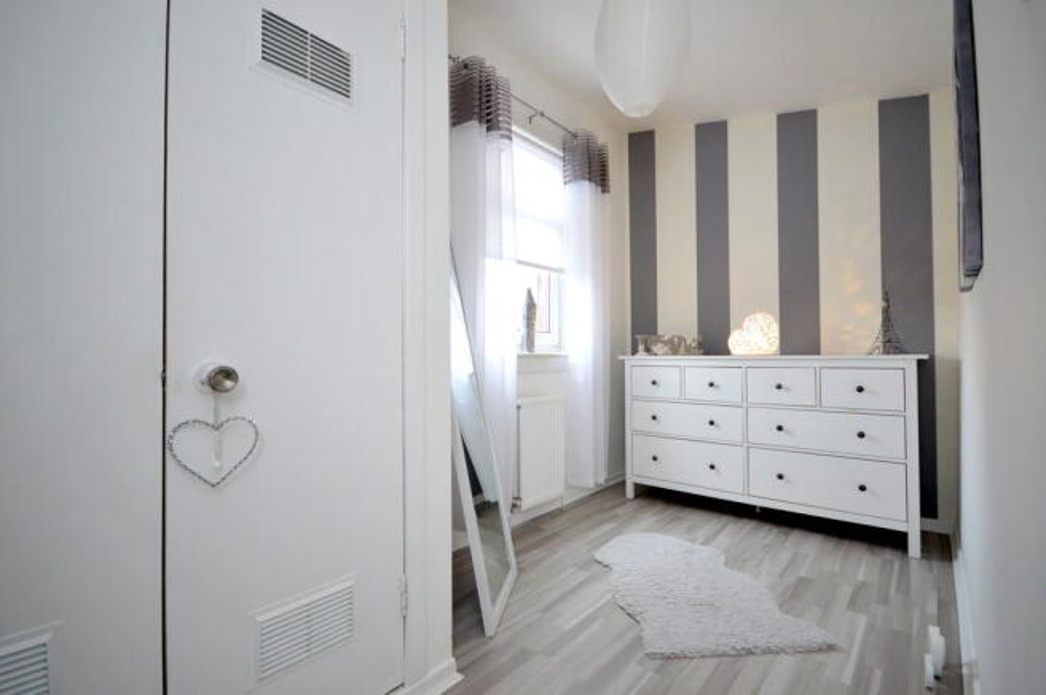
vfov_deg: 77.2
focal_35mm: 15
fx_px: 435
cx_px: 523
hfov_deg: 100.4
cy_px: 348
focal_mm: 10
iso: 720
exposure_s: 1/60
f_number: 4
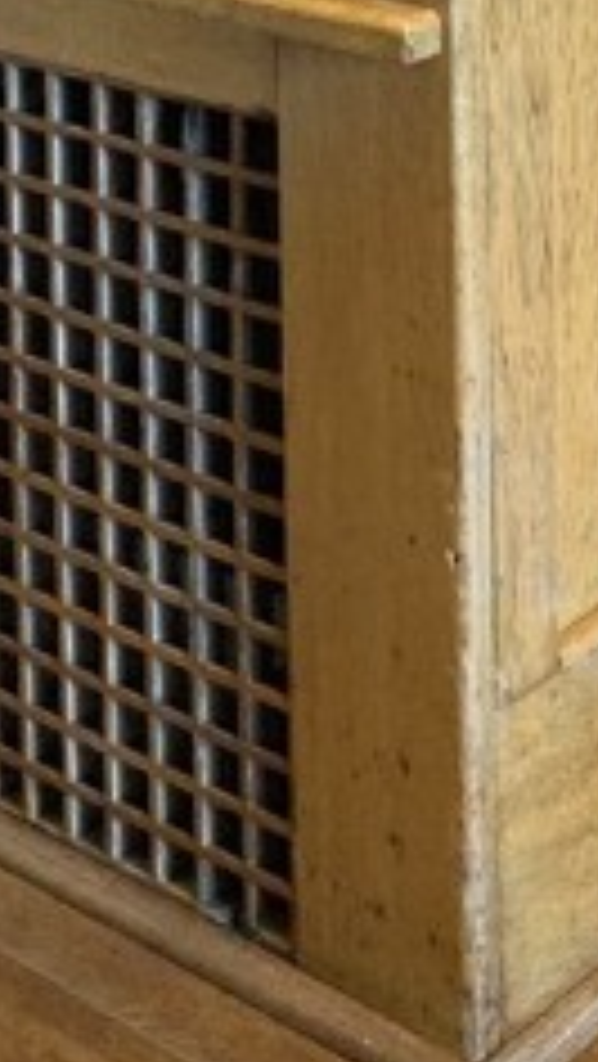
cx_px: 450
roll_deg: +1.1
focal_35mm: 92
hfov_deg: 13.1
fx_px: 2590
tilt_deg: -4.8
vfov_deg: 20.3
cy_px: -482
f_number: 1.8
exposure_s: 1/60
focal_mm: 4.25
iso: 250
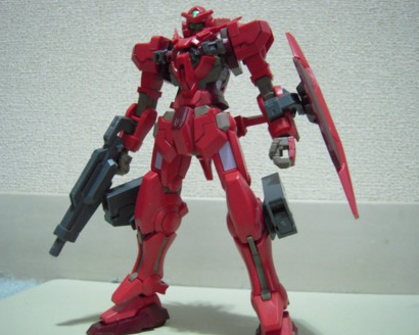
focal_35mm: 30
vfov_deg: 48.5
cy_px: 172
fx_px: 372
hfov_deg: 58.8
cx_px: 206
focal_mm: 5
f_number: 2.7
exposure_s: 1/6
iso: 800
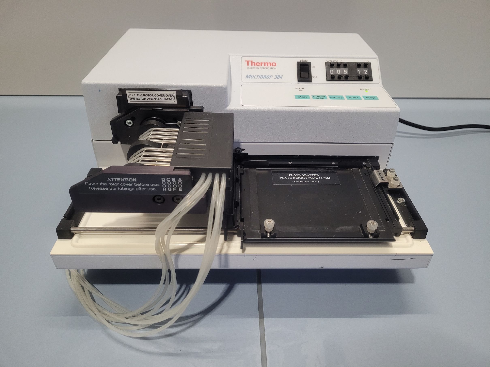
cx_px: 245
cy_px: 184
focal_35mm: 26
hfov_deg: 67.3
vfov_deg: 53.1
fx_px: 368
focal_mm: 5.4
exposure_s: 1/100
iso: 250
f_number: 1.8
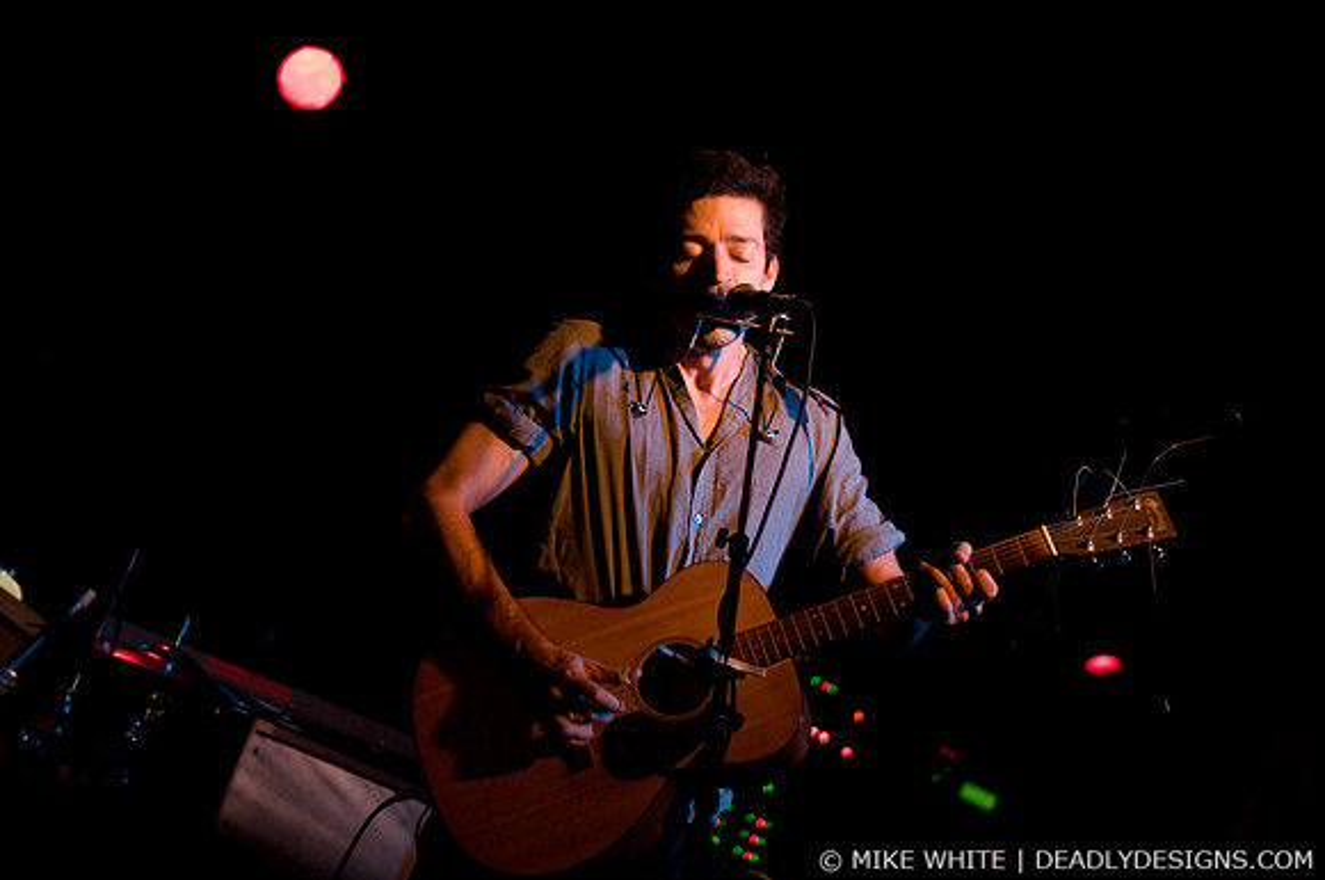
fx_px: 2757
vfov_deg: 18.1
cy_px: 440
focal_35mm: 75
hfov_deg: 27.0
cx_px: 662
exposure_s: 1/60
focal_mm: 50
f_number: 1.8
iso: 1000
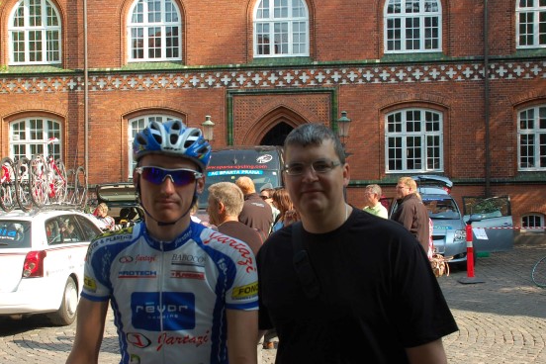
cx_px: 254
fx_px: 773
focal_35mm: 51
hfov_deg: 38.9
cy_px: 182
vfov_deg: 26.5
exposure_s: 1/160
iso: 200
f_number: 6.3
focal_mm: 26
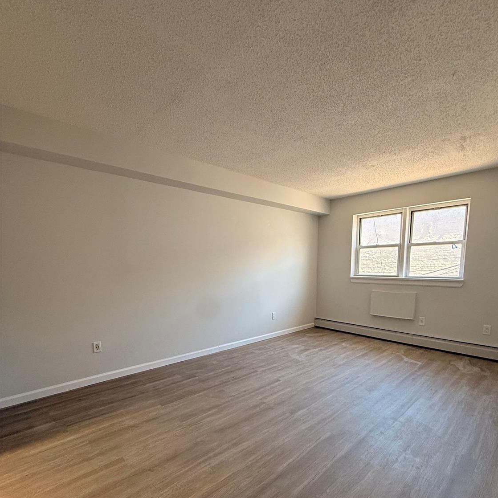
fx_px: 277
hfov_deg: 83.9
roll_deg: +0.1
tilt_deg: -6.9
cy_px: 303
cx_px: 256
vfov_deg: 82.8
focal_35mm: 17
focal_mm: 2.22
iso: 200
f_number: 2.2
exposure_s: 1/120
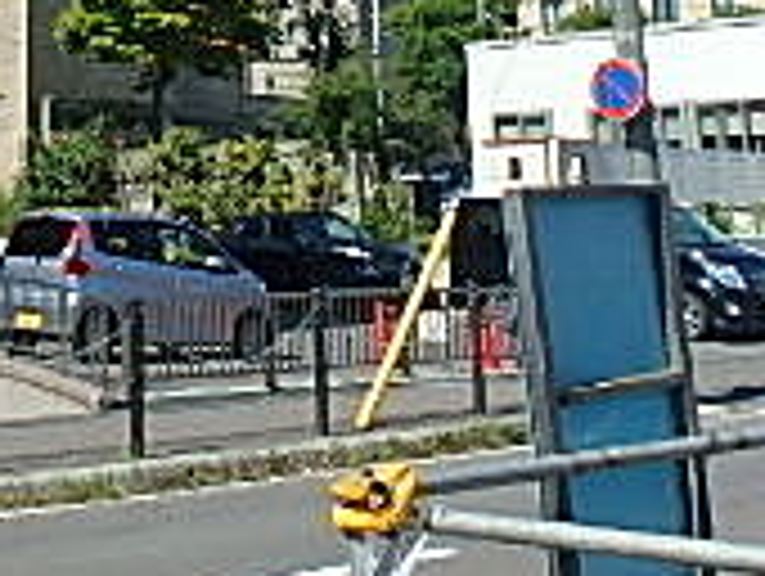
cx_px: 50
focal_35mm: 79
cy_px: -306
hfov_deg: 23.9
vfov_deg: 16.8
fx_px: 1748
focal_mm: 3.7
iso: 125
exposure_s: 1/400
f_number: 6
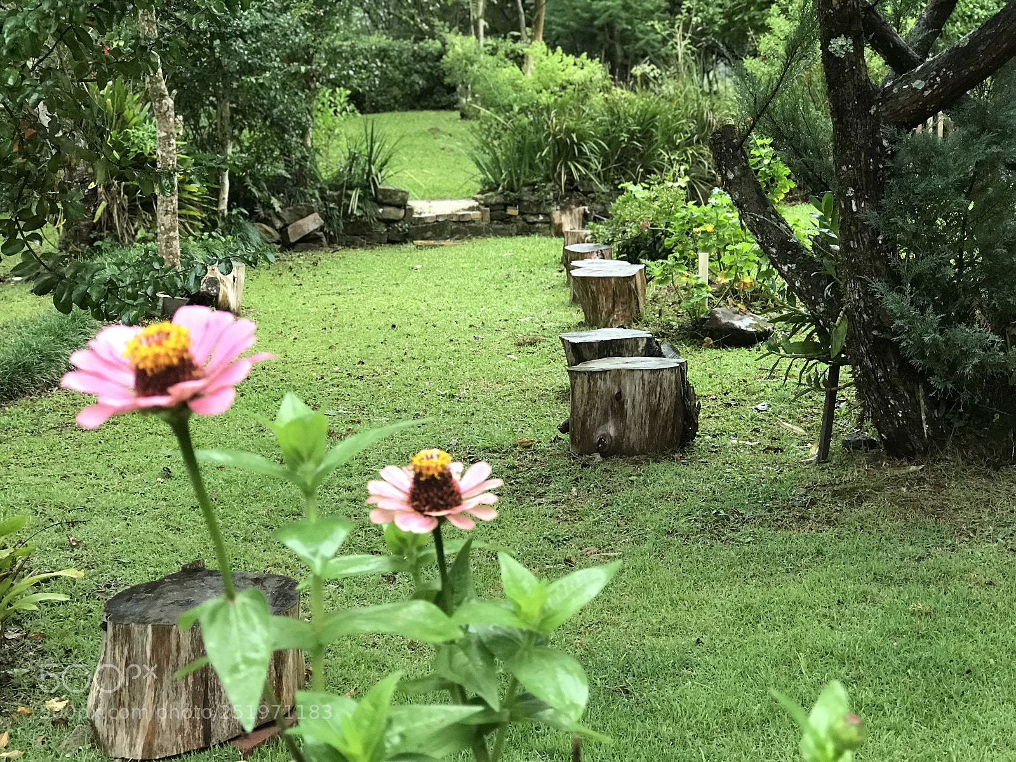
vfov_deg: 25.7
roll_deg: +0.4
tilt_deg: -4.5
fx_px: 1673
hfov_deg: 33.8
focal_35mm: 57
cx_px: 508
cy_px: 381
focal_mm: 6.6
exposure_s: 1/60
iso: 250
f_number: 2.8
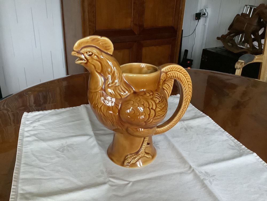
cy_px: 100
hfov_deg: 58.4
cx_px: 134
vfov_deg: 45.4
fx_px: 239
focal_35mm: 31
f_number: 2.4
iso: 500
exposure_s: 1/30
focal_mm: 3.3
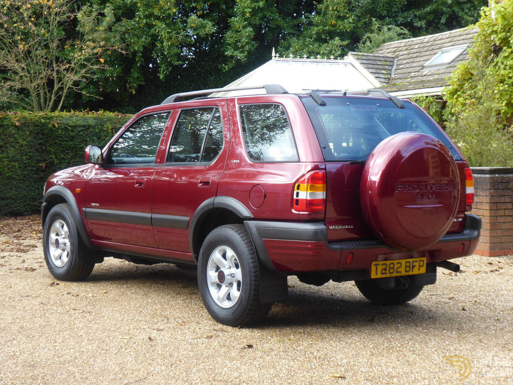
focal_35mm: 61
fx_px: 904
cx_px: 256
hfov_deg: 31.7
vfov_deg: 24.0
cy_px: 192
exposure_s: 1/60
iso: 160
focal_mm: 10.9
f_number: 4.3
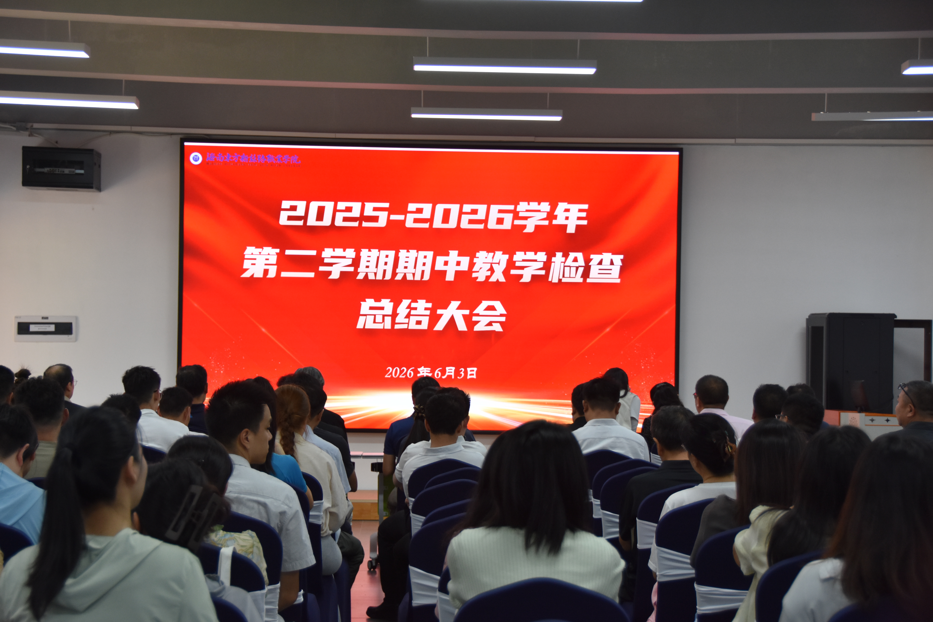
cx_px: 466
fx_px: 2021
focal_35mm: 78
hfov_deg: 26.0
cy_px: 311
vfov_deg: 17.5
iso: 800
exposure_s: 1/100
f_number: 5
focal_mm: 52
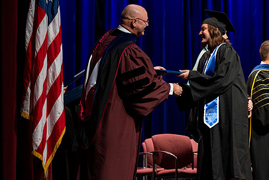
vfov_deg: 13.7
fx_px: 747
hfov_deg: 20.3
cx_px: 186
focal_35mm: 100
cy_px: 117
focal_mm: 70
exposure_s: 1/250
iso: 640
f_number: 2.8
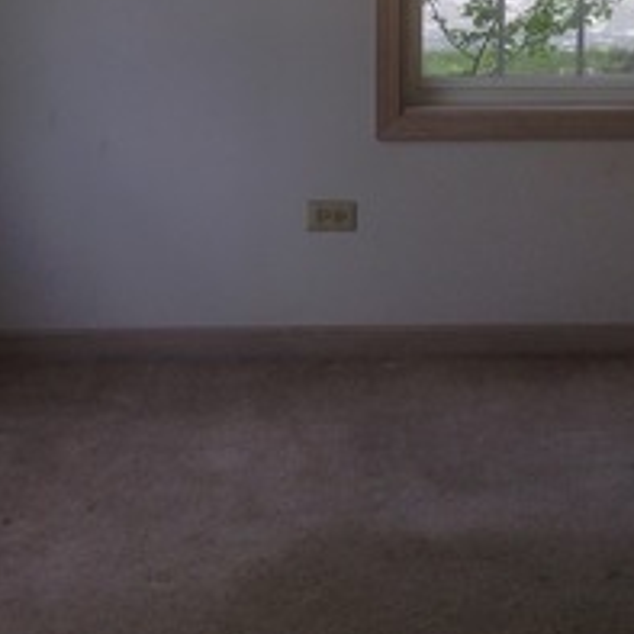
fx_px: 1969
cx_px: 406
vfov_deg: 17.6
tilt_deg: -6.8
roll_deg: -0.6
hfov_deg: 18.3
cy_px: -90
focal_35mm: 95
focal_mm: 4.12
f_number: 2.4
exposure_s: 1/184
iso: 50
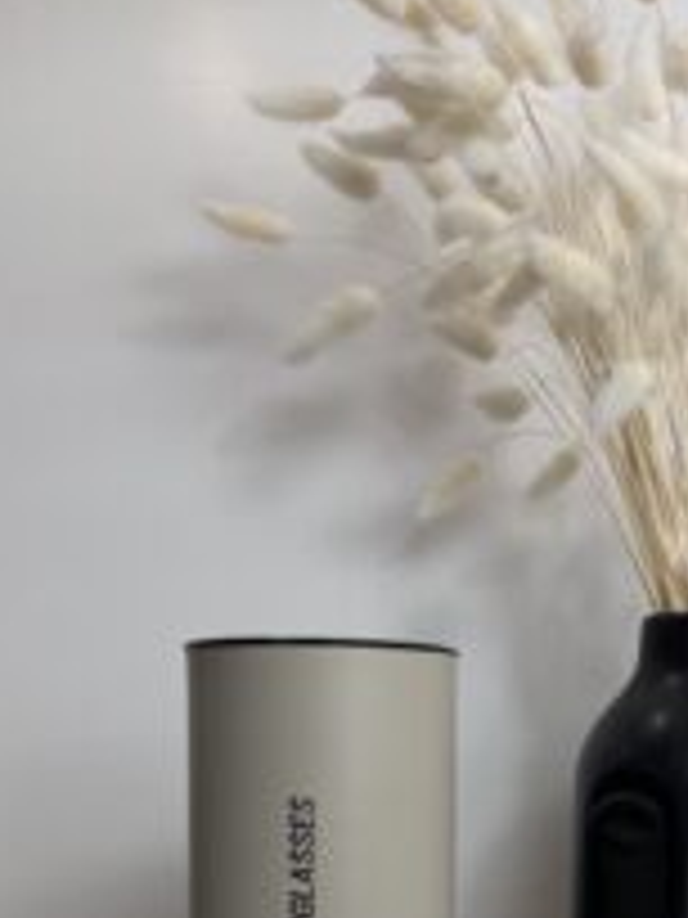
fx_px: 1246
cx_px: 576
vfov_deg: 38.0
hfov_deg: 30.0
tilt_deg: -1.4
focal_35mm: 47
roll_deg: -0.6
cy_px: 806
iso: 80
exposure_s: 1/319
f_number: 1.78
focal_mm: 6.76
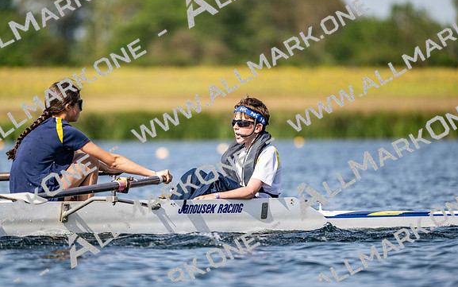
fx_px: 5119
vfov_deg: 3.2
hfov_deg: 5.1
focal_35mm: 410
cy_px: 145
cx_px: 229
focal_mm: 400
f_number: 4.5
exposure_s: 1/2500
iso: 180
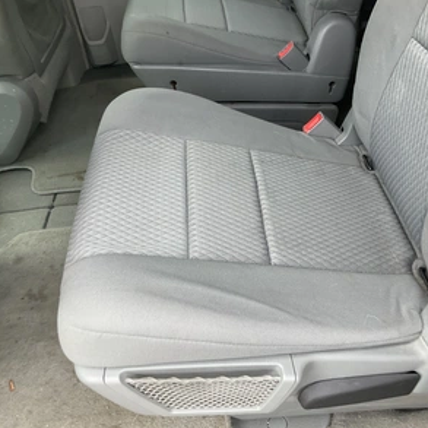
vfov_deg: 47.2
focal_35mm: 35
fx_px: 490
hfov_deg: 47.1
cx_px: 238
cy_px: 213
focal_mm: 3
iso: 32
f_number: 1.8
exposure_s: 1/122
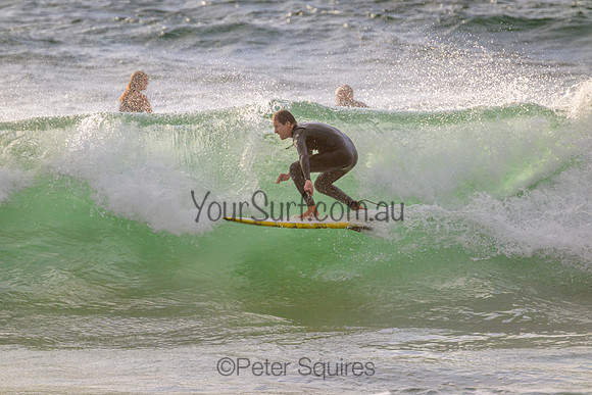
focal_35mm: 800
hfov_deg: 2.6
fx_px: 13158
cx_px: 296
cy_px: 198
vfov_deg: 1.7
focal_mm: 800
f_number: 11
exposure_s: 1/2000
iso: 900
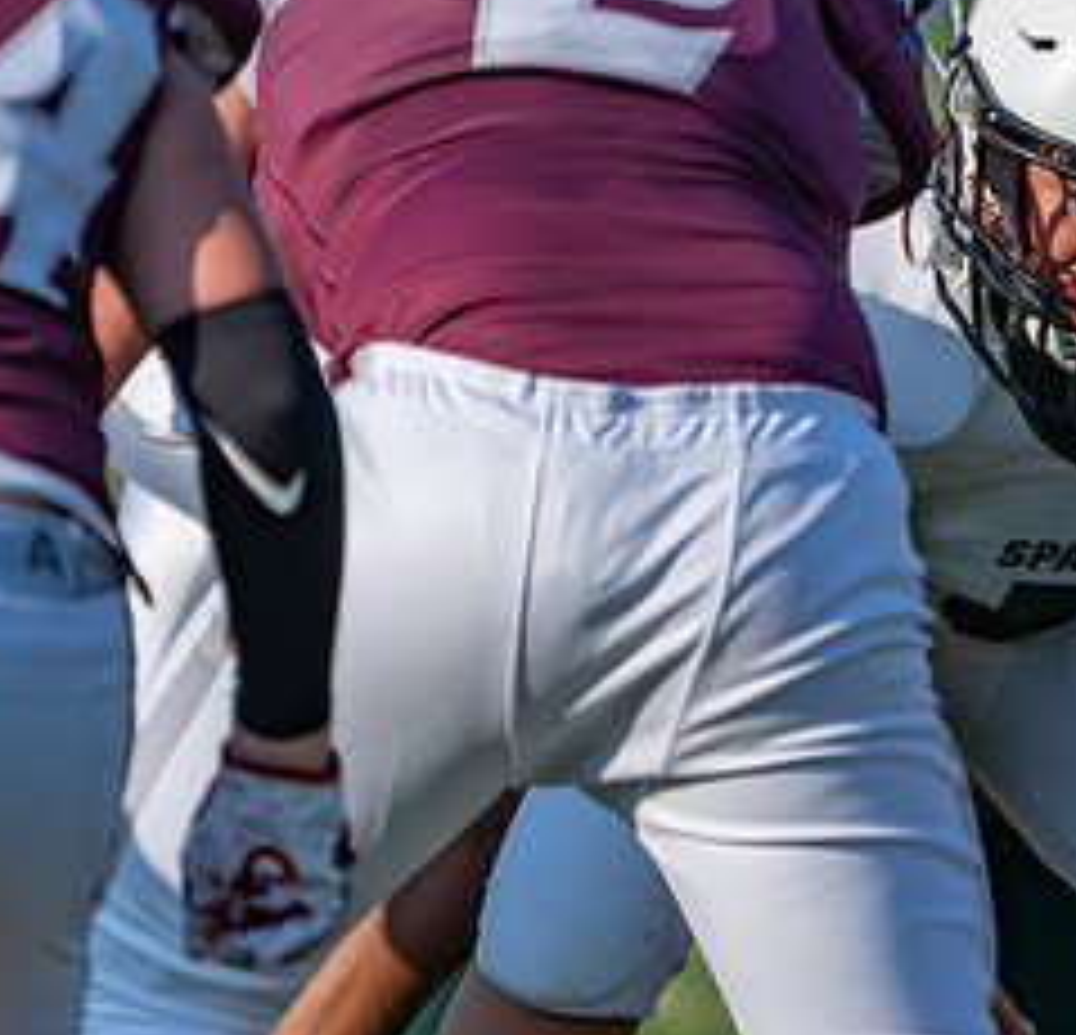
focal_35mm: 978
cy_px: 544
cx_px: 1120
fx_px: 33752
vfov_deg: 1.8
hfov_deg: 1.8
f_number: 5.6
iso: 250
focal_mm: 400
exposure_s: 1/1600
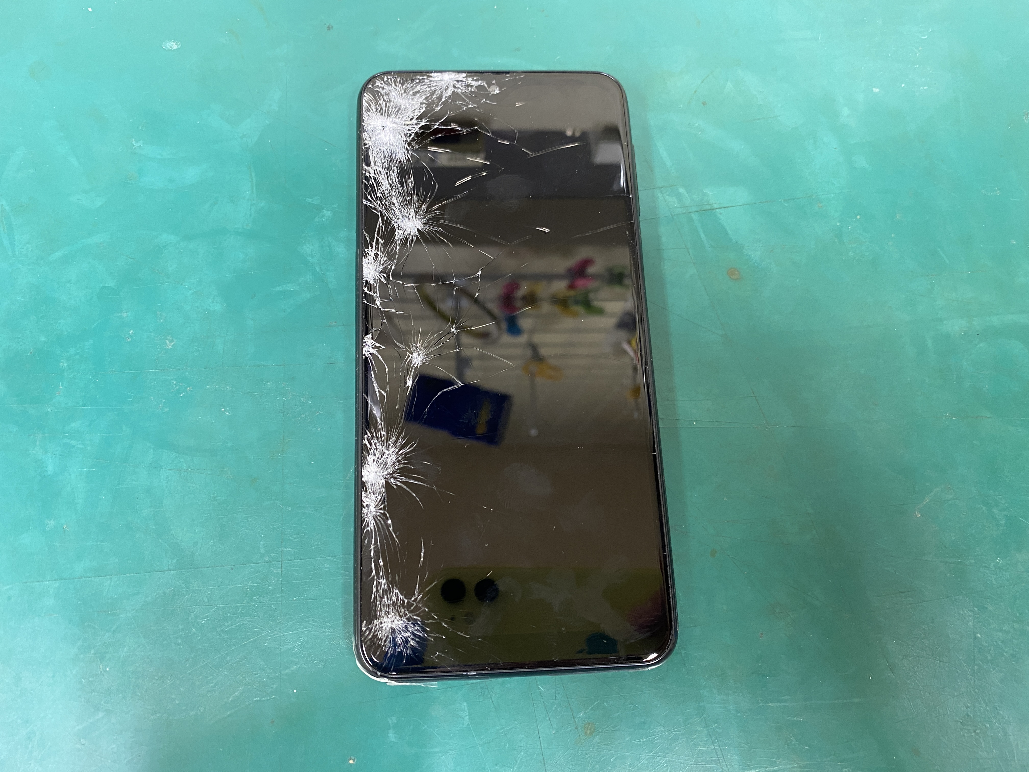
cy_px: 386
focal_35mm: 26
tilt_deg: -74.7
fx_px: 773
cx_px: 514
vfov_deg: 53.1
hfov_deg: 67.3
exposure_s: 1/50
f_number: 1.8
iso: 160
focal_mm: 4.25
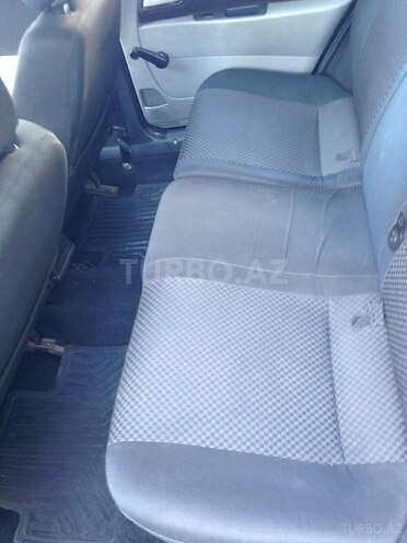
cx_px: 204
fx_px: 517
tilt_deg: -43.3
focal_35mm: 33
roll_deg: +6.2
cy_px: 272
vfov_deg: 55.4
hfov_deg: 42.9
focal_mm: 4.12
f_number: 2.4
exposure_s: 1/20
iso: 80
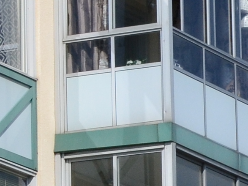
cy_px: 195
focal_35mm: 430
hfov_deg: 4.6
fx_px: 3080
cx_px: -232
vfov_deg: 3.5
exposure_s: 1/500
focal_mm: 38
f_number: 11
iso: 320
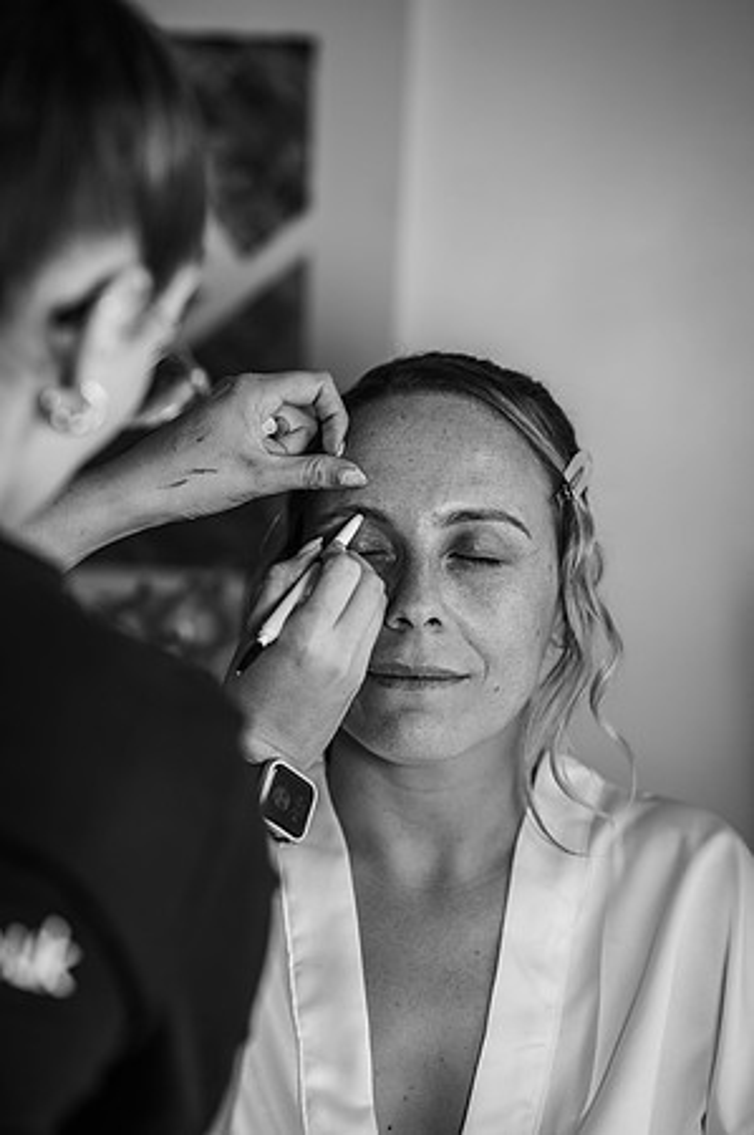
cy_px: 568
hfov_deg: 16.0
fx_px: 2676
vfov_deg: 23.9
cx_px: 377
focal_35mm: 85
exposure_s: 1/200
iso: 140
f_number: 2.5
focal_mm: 85
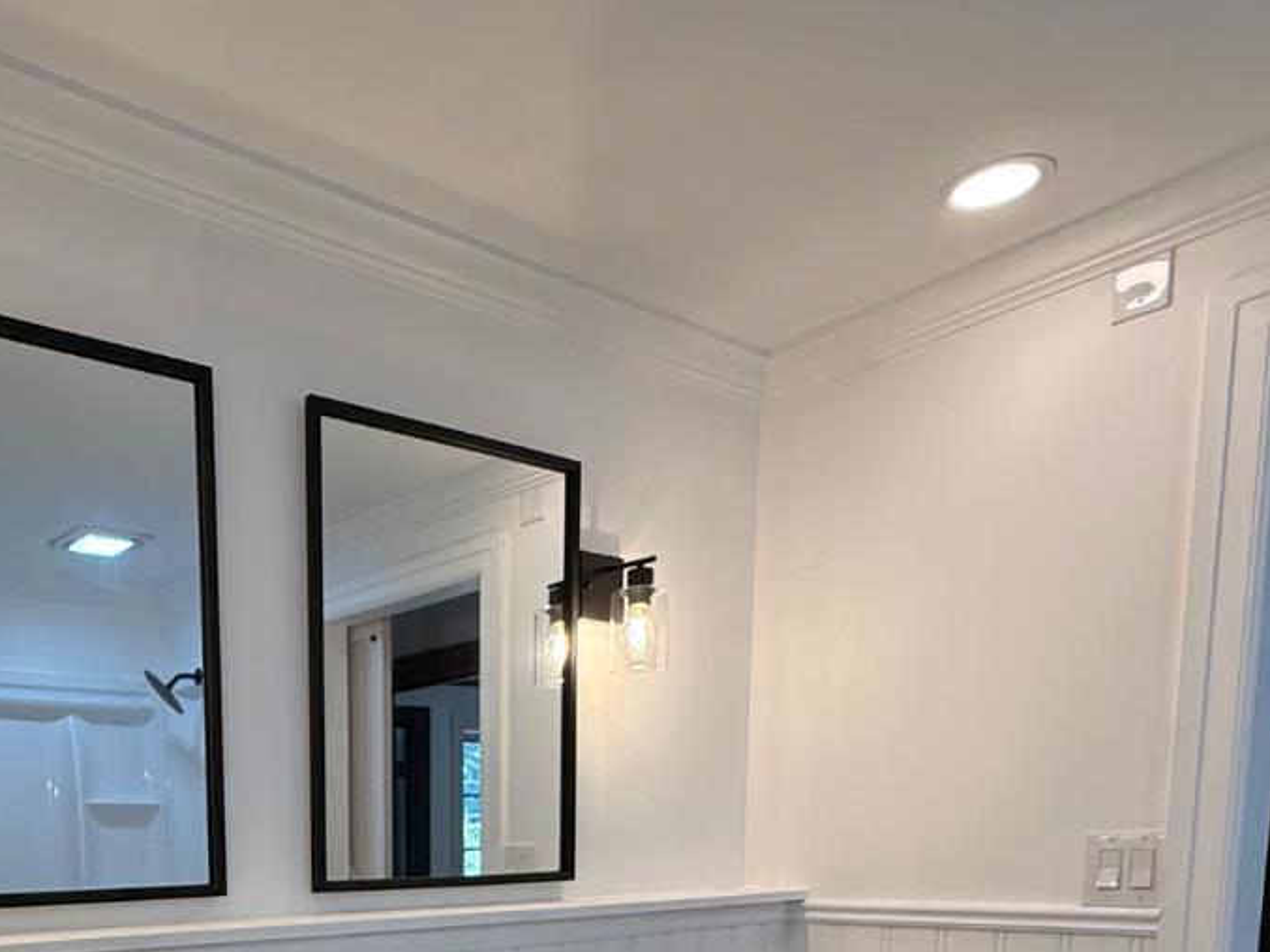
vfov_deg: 39.1
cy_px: 990
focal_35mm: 31
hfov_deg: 55.1
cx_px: 291
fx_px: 1138
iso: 80
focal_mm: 2.22
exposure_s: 1/120
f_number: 2.2
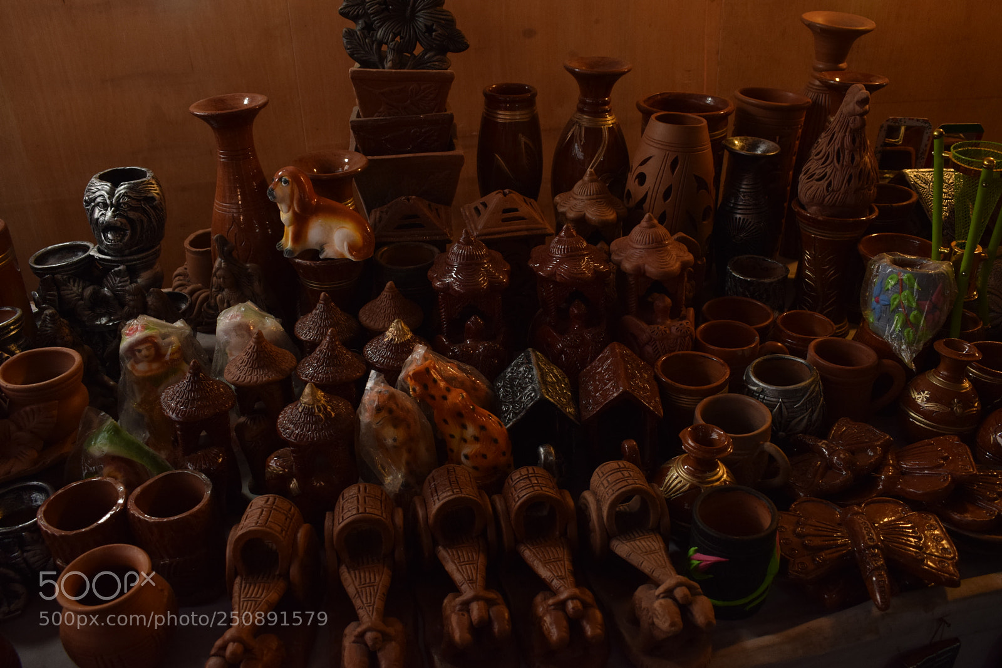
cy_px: 334
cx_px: 501
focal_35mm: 32
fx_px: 877
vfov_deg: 41.7
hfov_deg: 59.5
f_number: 6.3
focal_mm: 21
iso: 800
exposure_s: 1/160
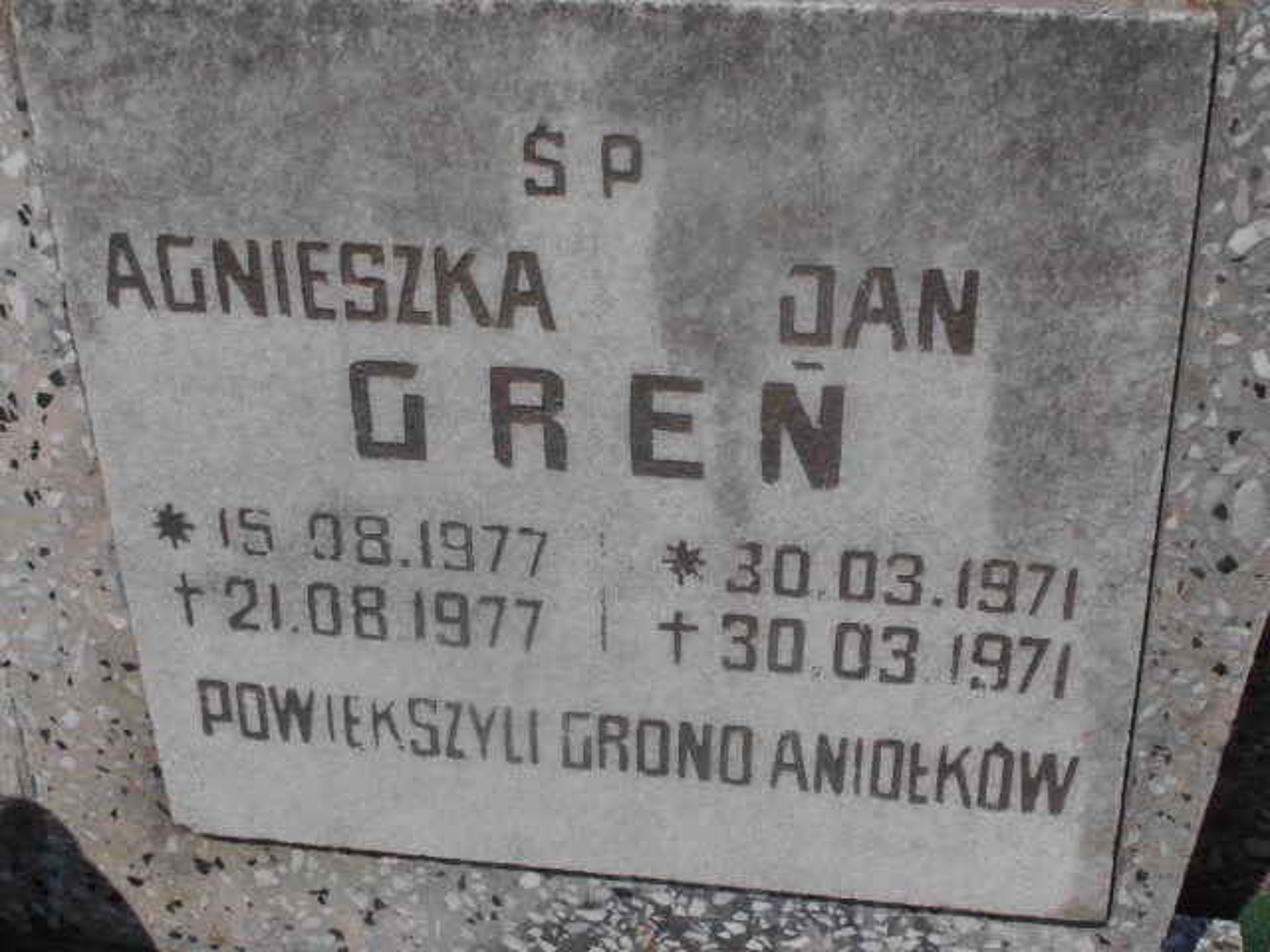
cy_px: 476
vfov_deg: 25.7
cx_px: 635
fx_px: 2091
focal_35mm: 57
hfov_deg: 33.8
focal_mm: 10.04
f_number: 11
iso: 80
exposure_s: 1/320
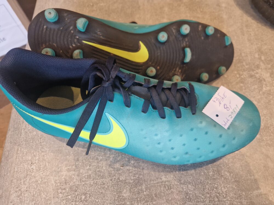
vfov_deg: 58.9
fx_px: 182
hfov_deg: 73.9
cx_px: 137
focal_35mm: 23
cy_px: 102
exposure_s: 1/100
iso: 50
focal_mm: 5.4
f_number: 1.8
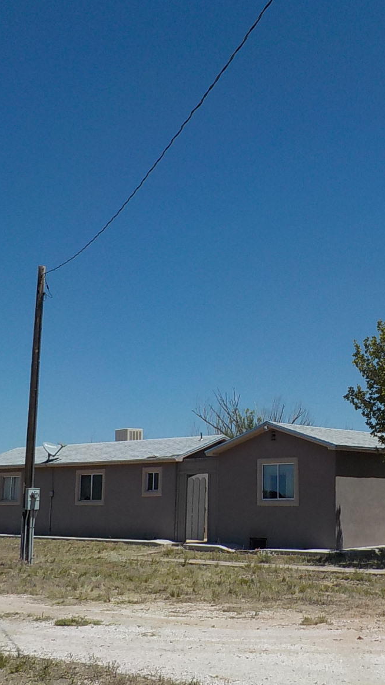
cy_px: 332
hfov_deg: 26.0
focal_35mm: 45
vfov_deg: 45.5
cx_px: 318
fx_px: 816
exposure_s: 1/2000
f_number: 3.3
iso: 125
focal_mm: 4.1
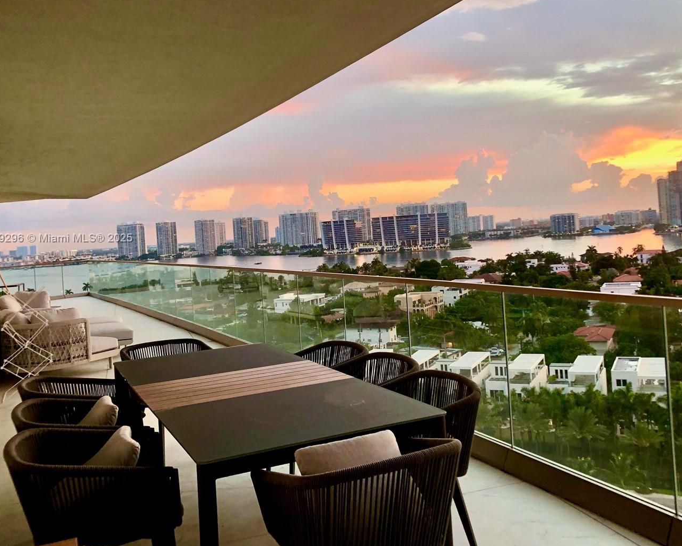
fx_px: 686
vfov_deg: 43.3
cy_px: 239
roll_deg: +4.8
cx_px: 387
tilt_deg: -1.1
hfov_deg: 52.7
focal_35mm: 34
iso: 100
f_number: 1.8
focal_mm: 3.99
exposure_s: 1/60
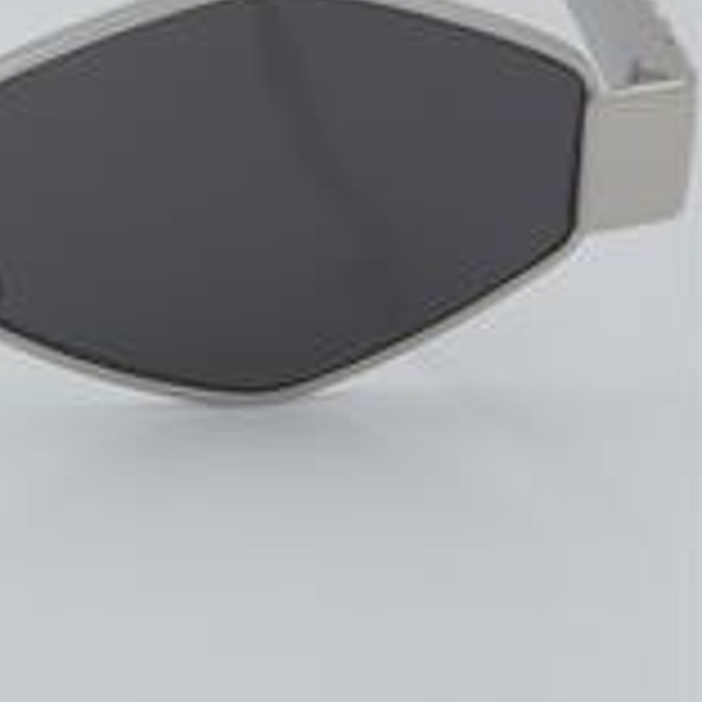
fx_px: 4132
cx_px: -189
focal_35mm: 180
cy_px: 140
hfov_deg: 9.5
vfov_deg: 9.7
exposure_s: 1/4
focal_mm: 55
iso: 100
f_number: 32
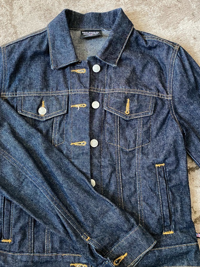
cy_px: 125
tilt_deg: -80.4
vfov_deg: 56.8
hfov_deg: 44.0
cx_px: 86
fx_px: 247
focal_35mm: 32
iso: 500
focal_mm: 4.25
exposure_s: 1/42
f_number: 1.8
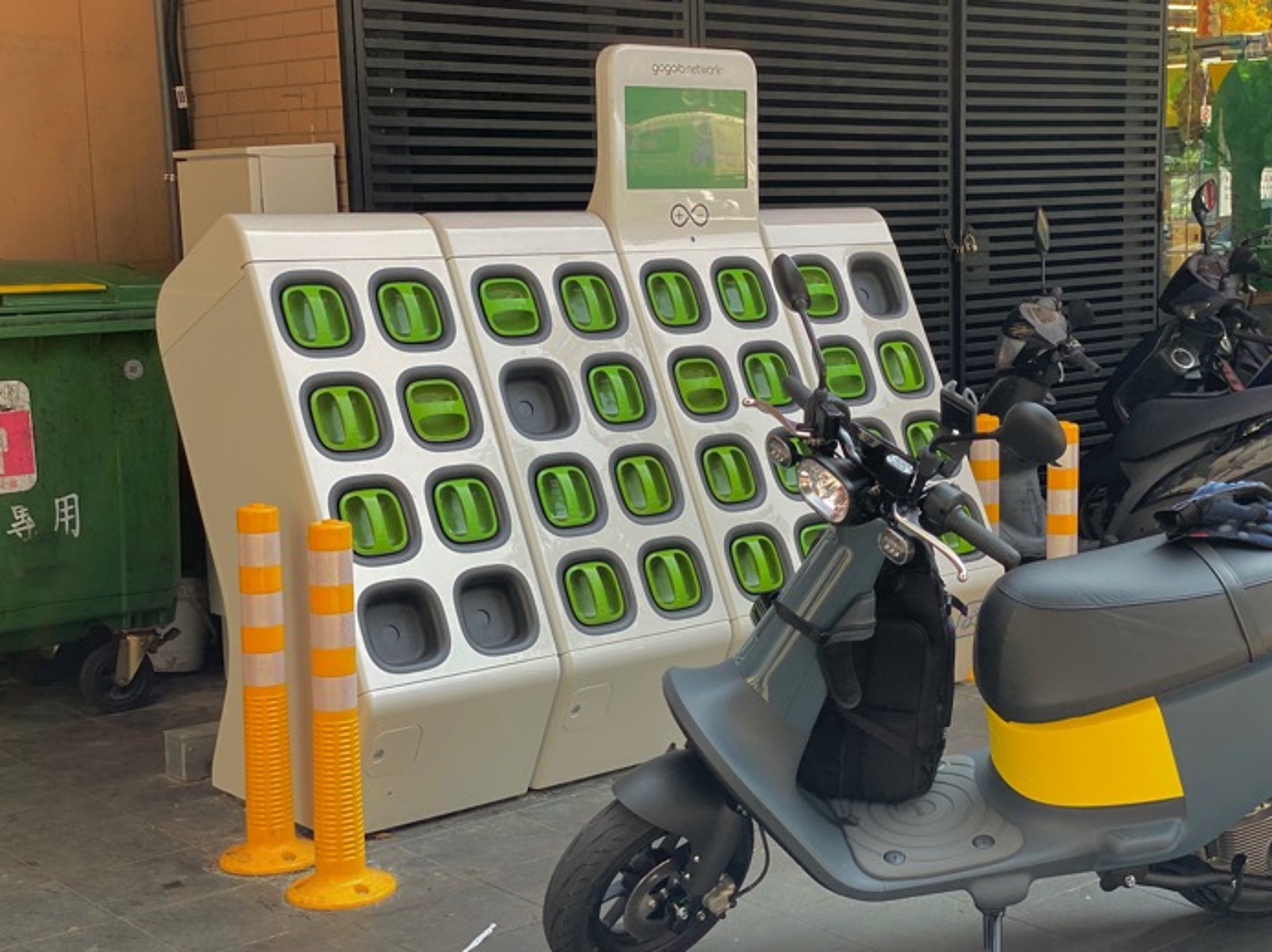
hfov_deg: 32.2
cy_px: 523
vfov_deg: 24.4
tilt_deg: -7.0
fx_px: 2204
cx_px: 709
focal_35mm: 60
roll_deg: +0.8
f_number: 2
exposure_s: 1/137
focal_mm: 6
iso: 20
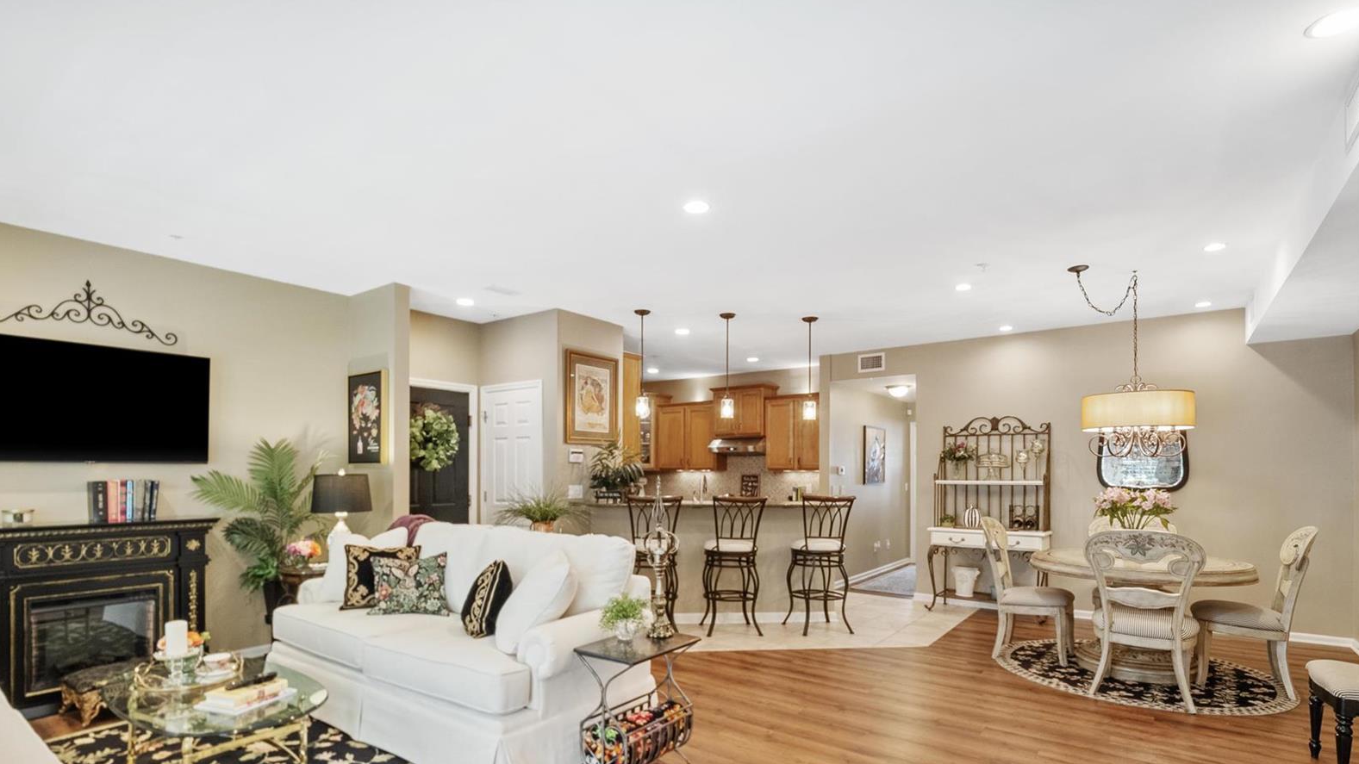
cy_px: 438
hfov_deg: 95.9
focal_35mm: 17
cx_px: 674
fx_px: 613
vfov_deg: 63.6
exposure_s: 1/2.5
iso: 400
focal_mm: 8
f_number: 8
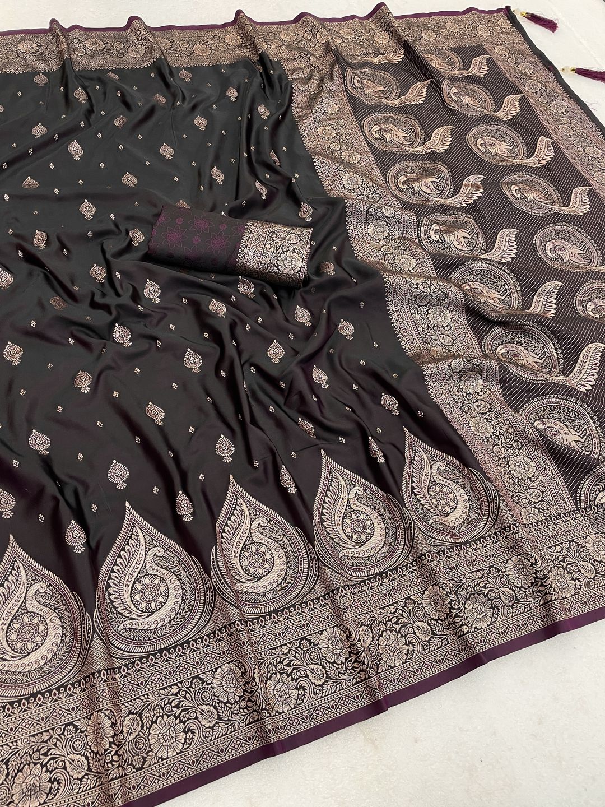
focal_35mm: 26
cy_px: 404
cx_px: 302
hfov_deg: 53.1
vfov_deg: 67.3
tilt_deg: -58.0
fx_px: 606
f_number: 1.6
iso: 80
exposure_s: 1/50
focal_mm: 4.2
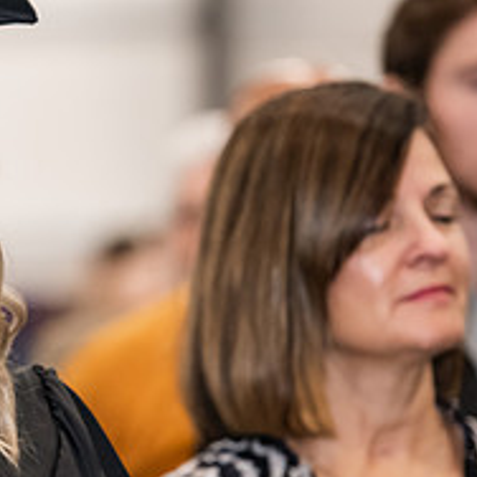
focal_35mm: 380
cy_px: 306
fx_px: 5924
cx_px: -140
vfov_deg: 4.6
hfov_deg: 4.6
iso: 2000
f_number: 3.2
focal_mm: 145
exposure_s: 1/200
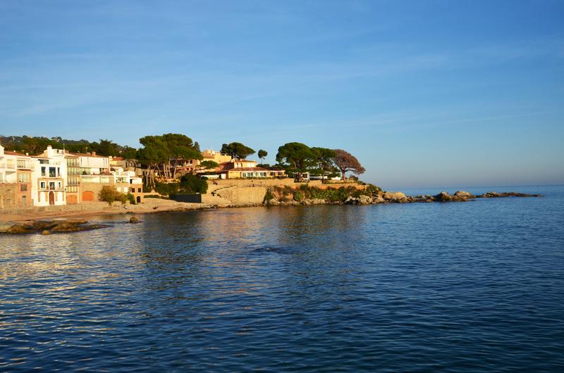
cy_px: 186
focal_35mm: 33
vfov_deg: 39.8
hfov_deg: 57.3
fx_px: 516
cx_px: 282
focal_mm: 22
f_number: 10
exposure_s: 1/250
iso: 320
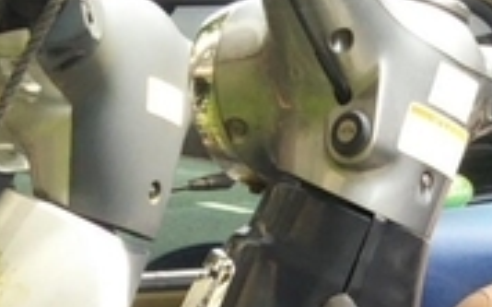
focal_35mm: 214
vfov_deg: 6.1
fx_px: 2868
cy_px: 445
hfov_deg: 9.7
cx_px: 495
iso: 27
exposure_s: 1/227
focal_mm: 4
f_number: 2.2
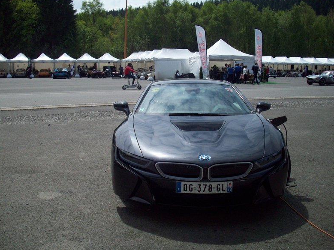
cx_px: 163
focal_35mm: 38
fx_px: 367
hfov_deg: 49.0
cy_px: 122
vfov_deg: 37.7
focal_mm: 6.2
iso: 80
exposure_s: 1/729
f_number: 5.6
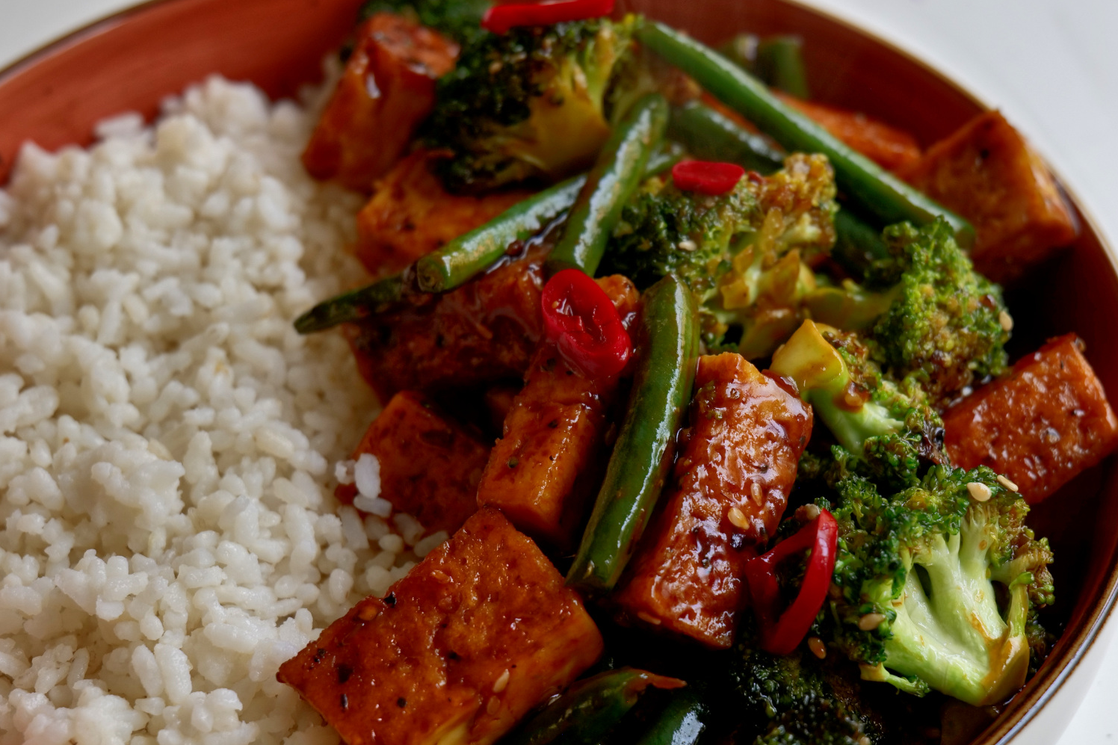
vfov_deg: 17.7
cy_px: 387
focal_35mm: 77
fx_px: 2391
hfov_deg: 26.3
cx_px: 639
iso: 400
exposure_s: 1/100
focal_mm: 60
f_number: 7.1
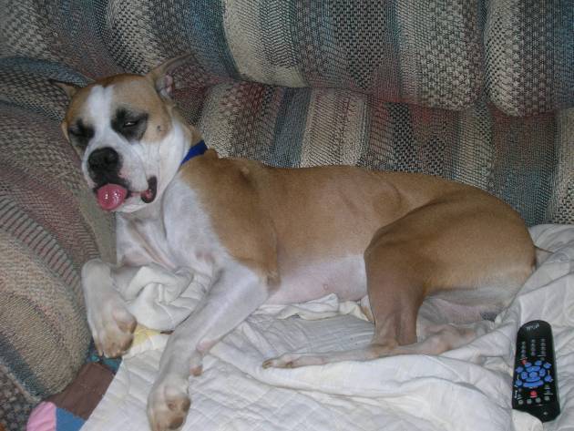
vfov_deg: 23.3
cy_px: 216
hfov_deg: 30.7
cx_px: 287
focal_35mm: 63
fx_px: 1045
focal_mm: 10.4
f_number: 3.6
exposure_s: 1/60.1
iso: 50
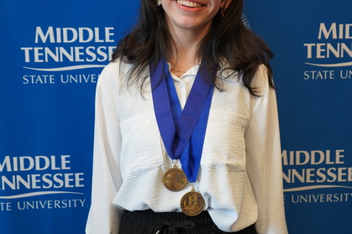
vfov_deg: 21.5
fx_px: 616
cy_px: 79
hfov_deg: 31.9
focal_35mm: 63
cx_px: 201
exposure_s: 1/160
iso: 1000
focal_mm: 44
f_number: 4.5
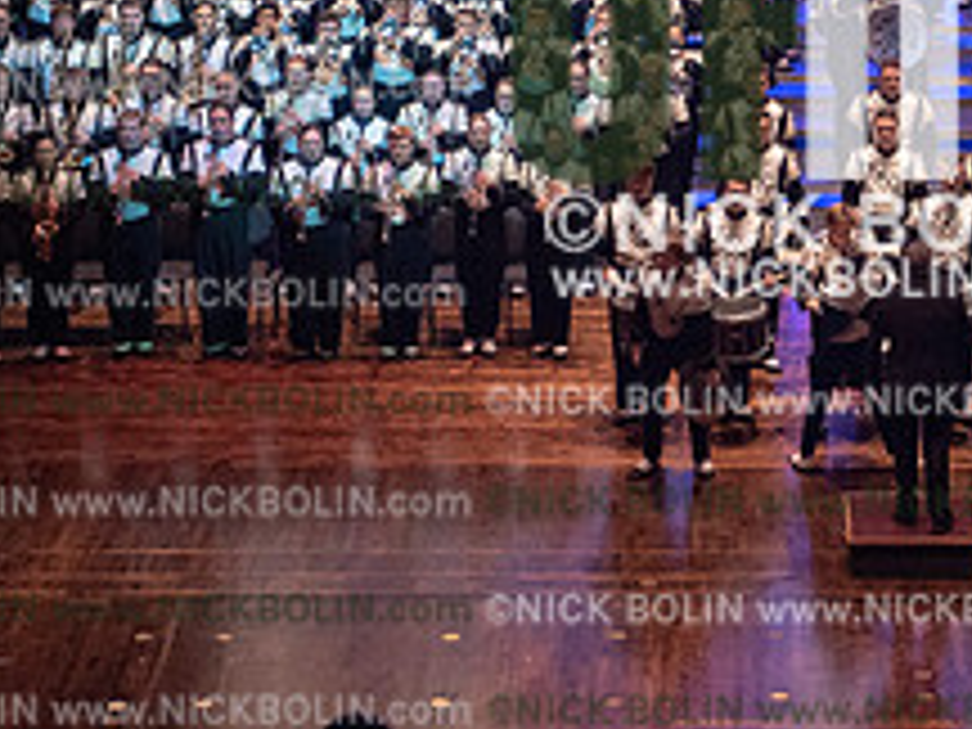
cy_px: 88
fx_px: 3763
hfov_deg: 14.6
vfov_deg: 11.0
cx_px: 828
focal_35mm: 134
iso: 2000
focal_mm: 52
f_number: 2.8
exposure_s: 1/250
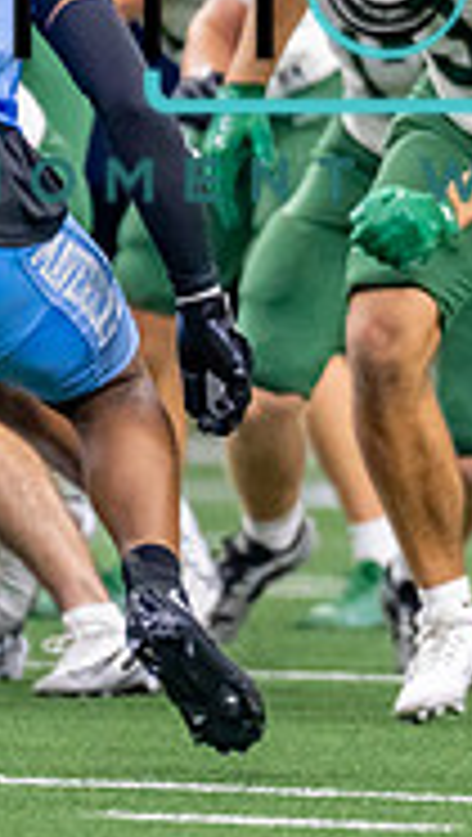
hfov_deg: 1.1
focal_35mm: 1065
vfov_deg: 2.0
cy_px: 216
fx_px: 23632
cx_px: 398
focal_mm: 200
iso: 1600
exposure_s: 1/1000
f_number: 2.8
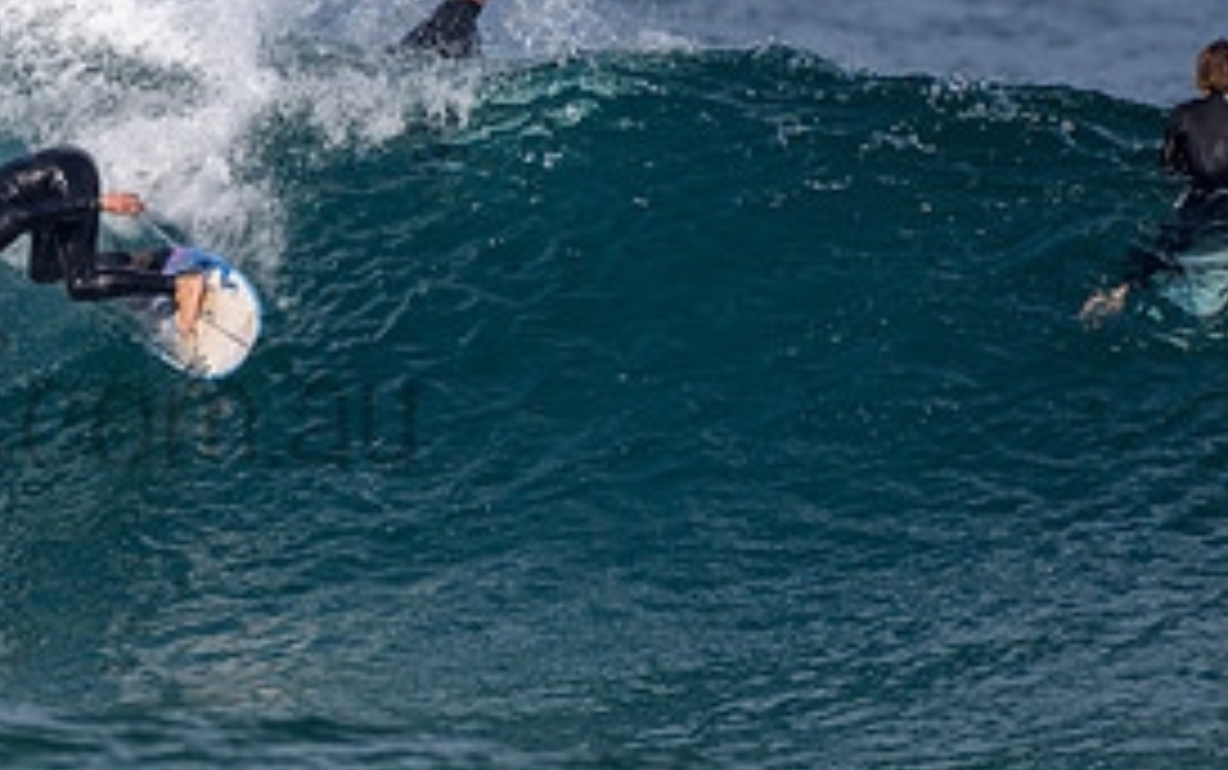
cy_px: 362
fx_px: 44371
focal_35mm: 1325
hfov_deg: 1.6
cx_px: -58
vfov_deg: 1.0
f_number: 5.6
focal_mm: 500
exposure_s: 1/2000
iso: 100
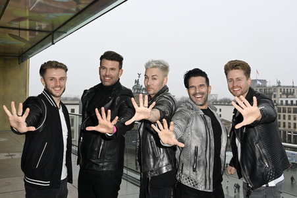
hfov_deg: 54.5
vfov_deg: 37.8
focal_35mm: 35
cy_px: 99
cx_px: 148
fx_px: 289
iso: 1600
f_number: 10
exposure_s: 1/125
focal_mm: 35
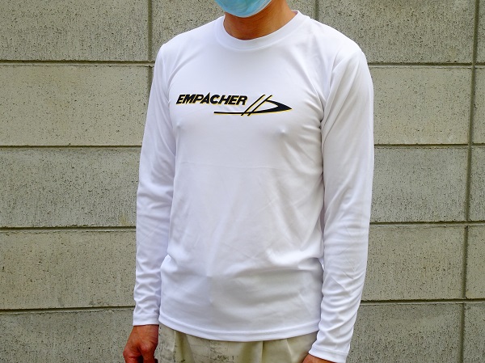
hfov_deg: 30.3
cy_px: 182
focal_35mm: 64
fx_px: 896
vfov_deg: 22.9
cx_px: 242
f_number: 4.5
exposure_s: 1/200
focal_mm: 10.95
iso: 80
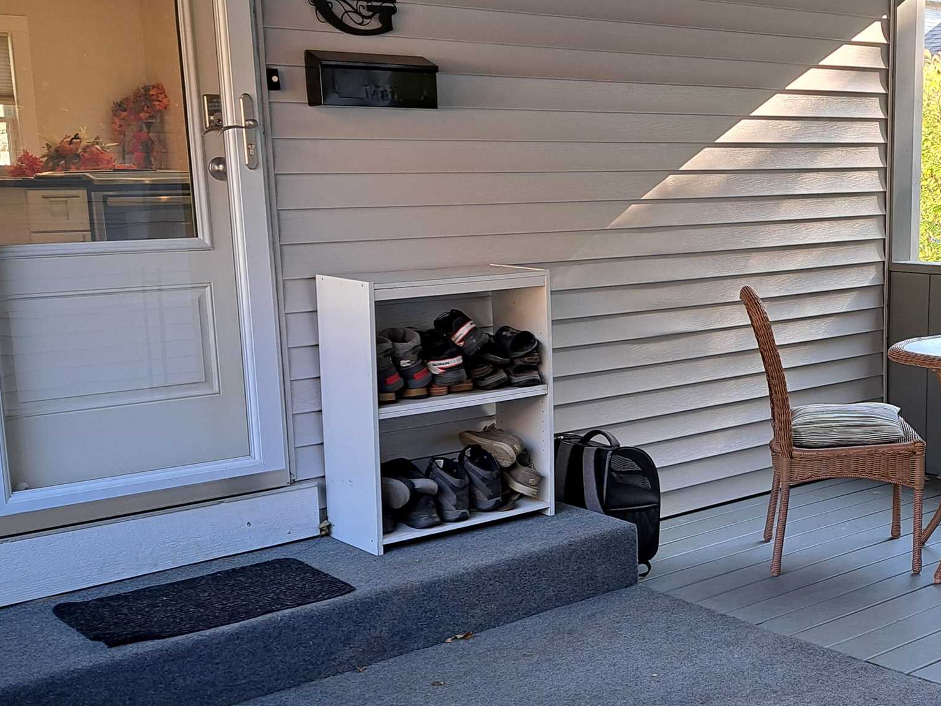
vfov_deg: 30.2
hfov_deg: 38.4
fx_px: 1305
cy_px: 397
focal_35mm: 48
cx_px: 731
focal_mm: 5.23
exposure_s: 1/60
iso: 50
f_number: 1.8
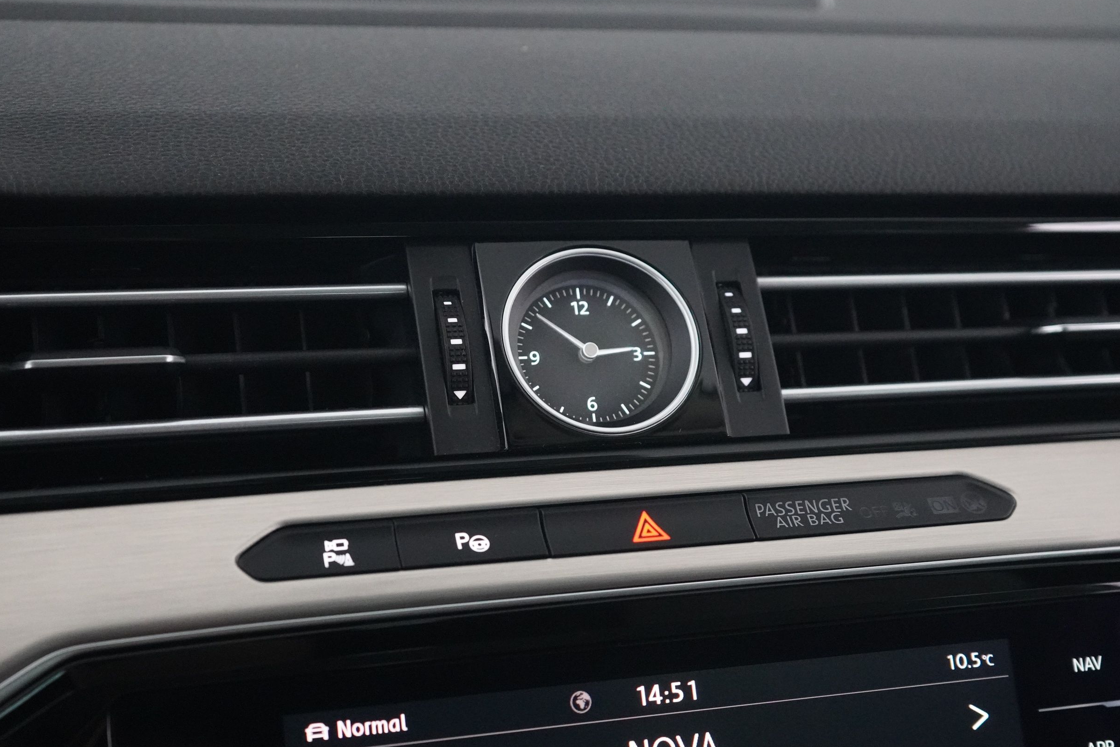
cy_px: 373
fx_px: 1790
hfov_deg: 34.8
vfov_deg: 23.6
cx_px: 563
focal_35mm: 58
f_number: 4
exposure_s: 1/30
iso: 6400
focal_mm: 37
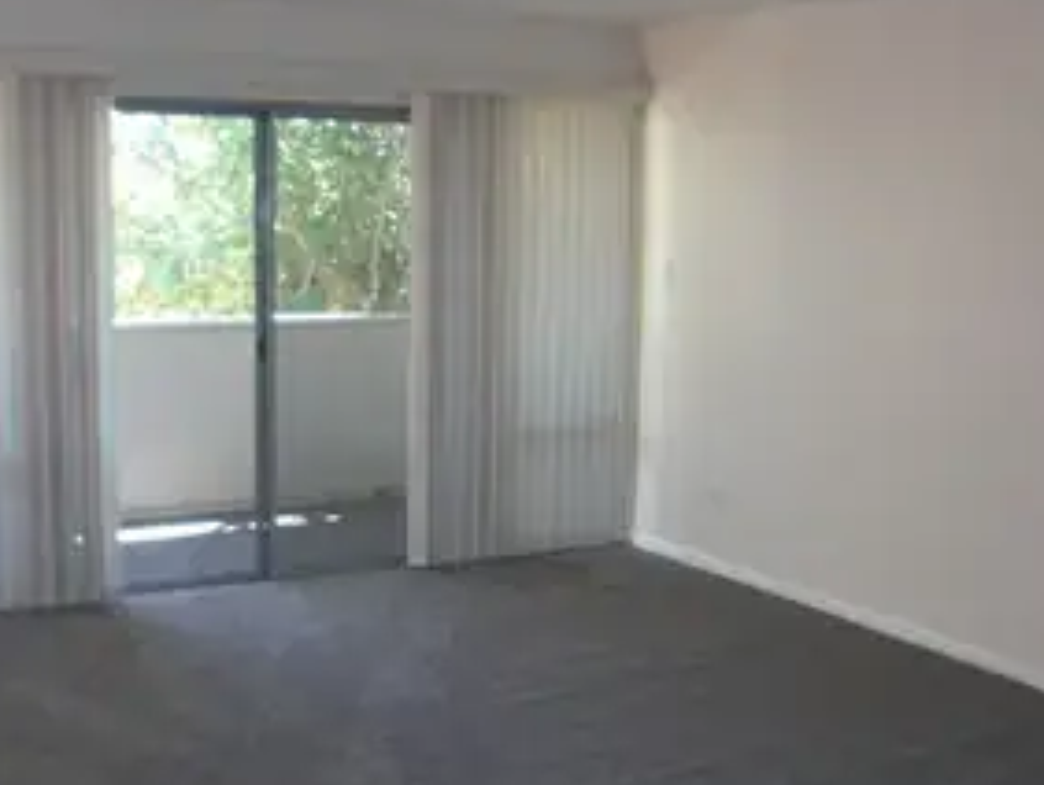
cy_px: 444
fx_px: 1539
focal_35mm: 51
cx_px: 470
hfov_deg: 37.4
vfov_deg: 28.6
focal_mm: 6.3
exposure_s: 1/80
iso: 200
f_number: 2.8
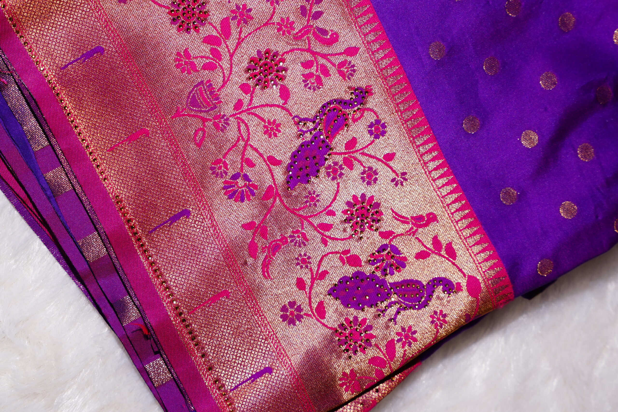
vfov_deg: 13.0
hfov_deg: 19.5
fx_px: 1802
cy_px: 206
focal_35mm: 105
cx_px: 309
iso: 250
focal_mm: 70
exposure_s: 1/200
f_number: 2.8
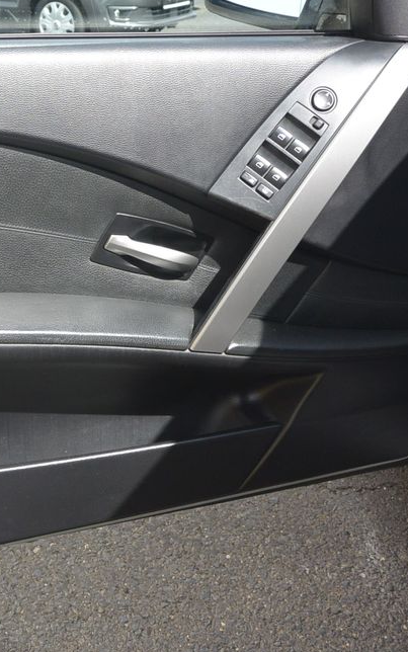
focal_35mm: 47
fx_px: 835
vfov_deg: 42.6
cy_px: 313
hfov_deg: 27.1
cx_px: 99
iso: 160
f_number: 4
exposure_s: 1/500
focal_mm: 11
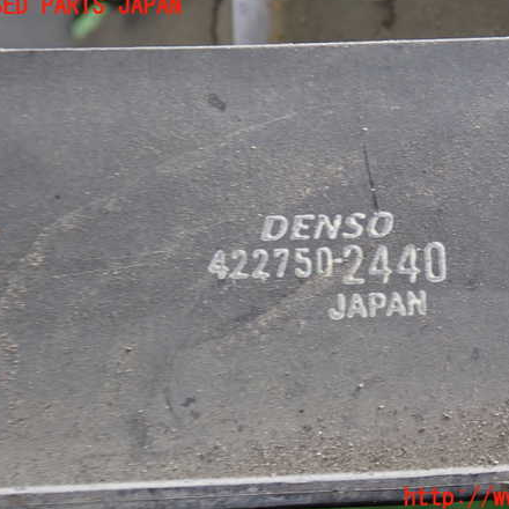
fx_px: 882
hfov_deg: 32.1
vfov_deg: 32.2
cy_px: 252
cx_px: 318
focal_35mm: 53
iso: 250
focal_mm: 7.84
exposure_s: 1/40
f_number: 2.9
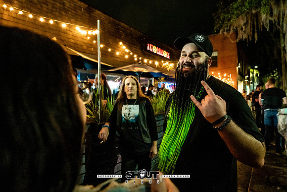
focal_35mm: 18
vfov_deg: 67.4
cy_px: 83
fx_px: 143
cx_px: 172
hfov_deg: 89.1
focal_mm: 14.6
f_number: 2.8
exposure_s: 1/160
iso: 3200
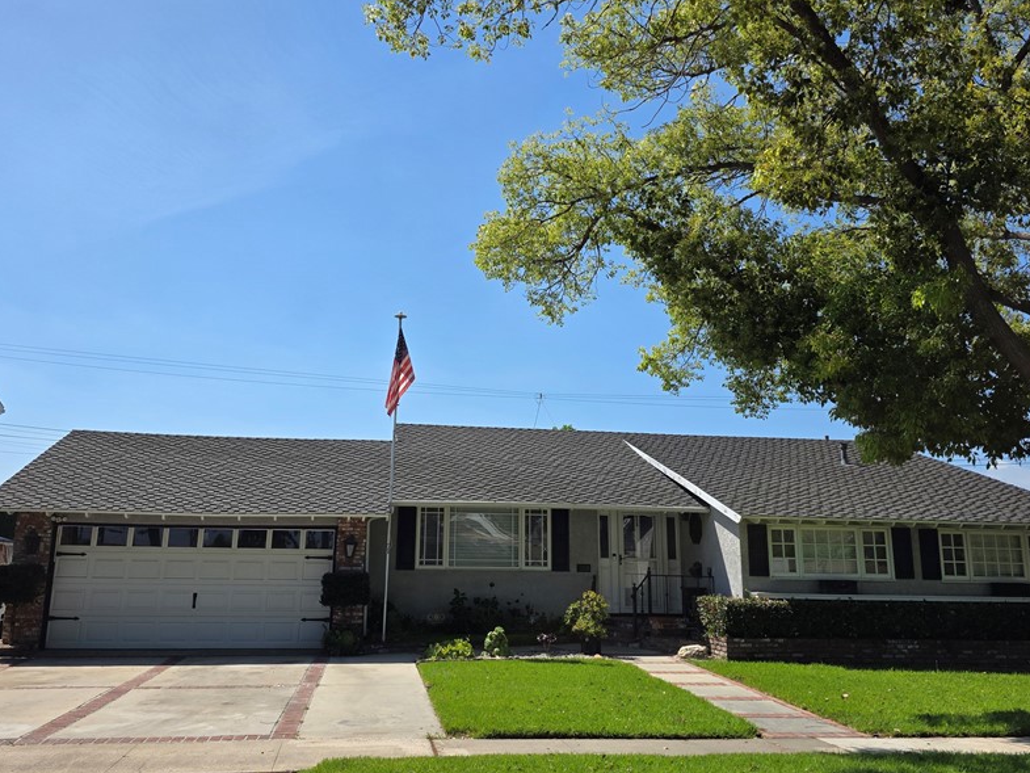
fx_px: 893
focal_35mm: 30
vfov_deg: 46.8
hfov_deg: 59.9
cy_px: 356
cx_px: 496
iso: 80
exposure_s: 1/7333
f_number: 1.7
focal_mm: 6.3
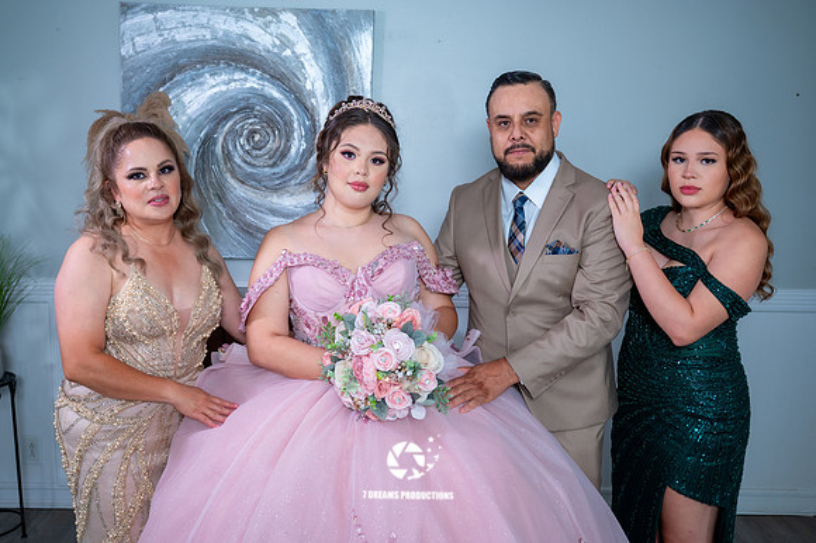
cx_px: 397
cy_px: 273
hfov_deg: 54.4
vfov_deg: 37.7
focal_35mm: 35
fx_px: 794
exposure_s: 1/60
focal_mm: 34
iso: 1250
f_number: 4
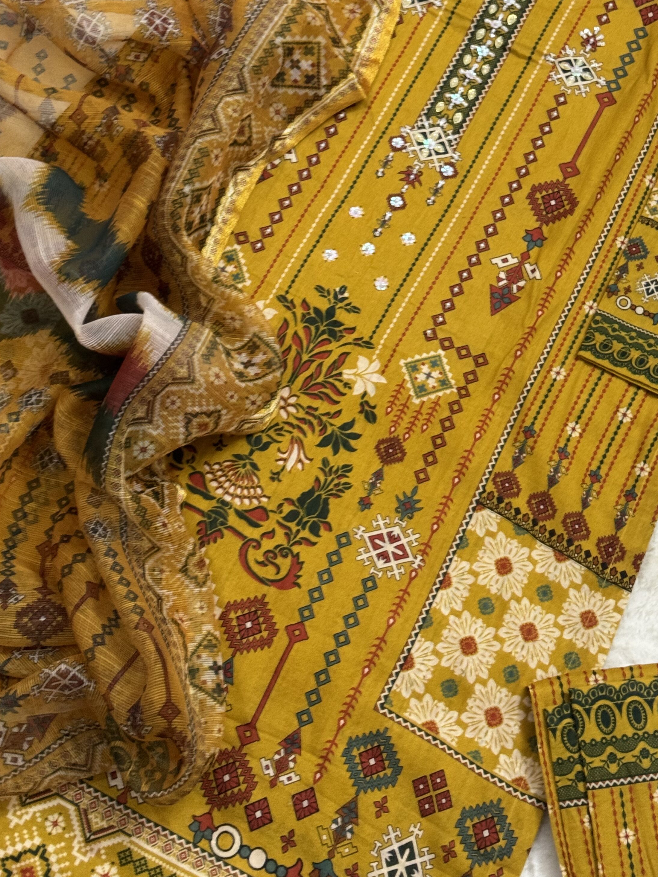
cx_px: 405
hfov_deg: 22.2
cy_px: 295
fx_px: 1673
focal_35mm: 66
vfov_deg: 29.2
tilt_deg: -66.8
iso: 200
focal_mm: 6.76
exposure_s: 1/50
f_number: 1.78
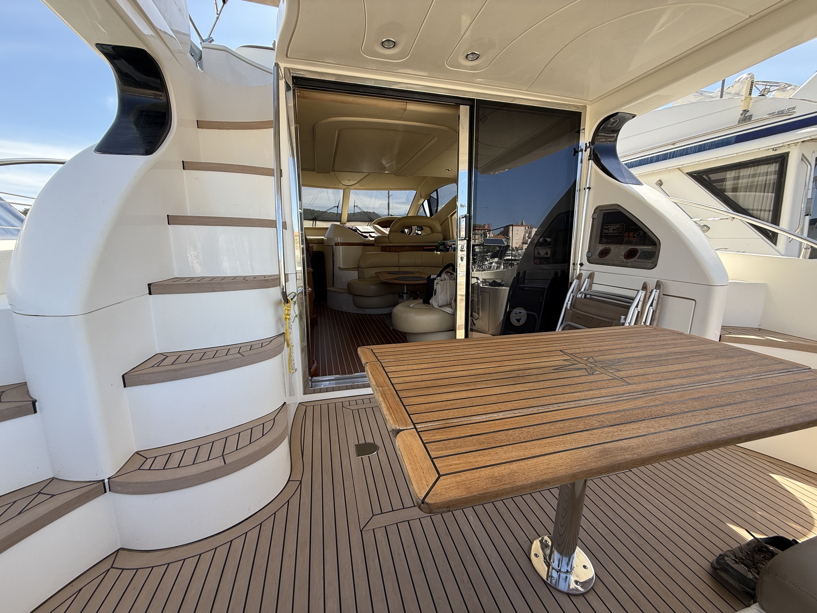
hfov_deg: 102.1
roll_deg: -0.3
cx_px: 408
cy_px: 306
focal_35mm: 14
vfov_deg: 85.7
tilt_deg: -9.0
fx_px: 330
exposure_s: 1/279
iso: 50
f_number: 2.2
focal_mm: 2.22
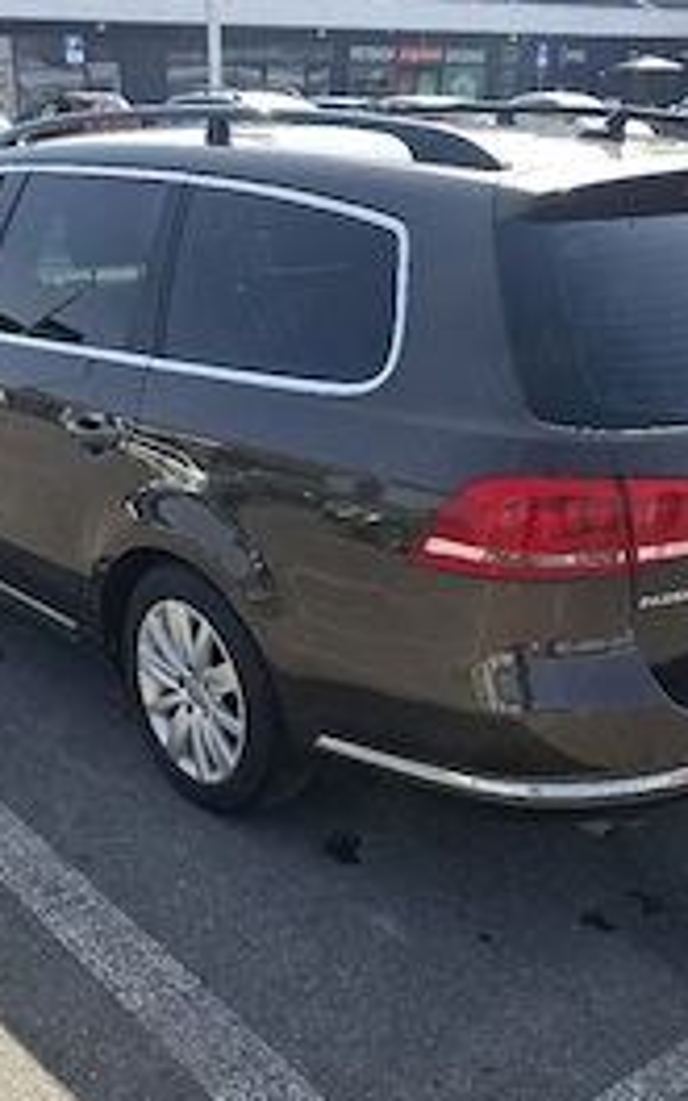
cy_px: 763
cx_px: 263
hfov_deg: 34.3
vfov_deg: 51.4
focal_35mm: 37
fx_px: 1110
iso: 50
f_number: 1.8
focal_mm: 5.54
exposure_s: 1/909
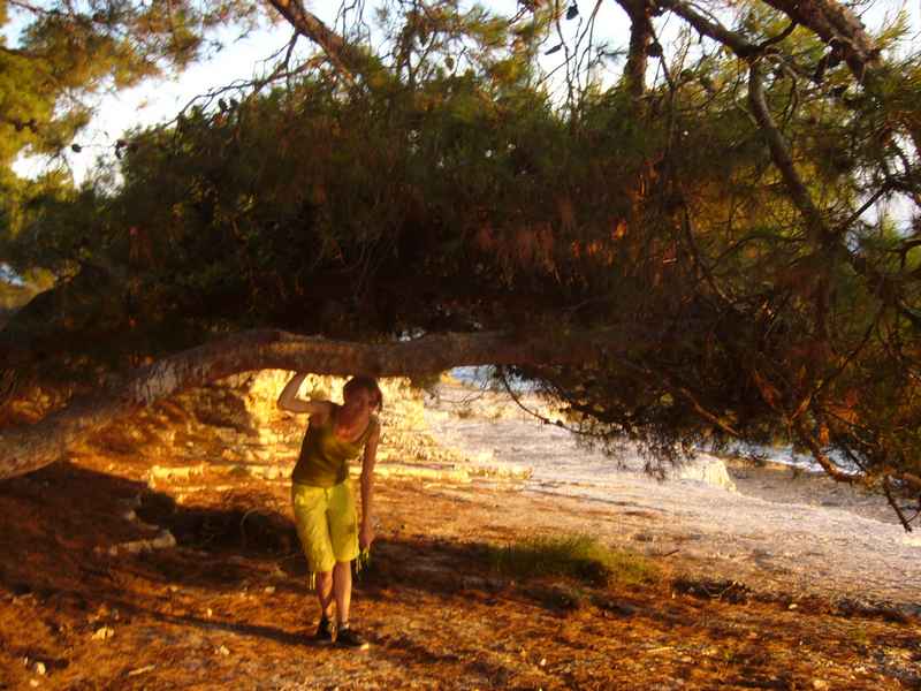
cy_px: 346
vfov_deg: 40.7
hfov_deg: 52.6
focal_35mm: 35
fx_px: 931
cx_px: 460
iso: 80
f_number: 2.8
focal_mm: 5.8
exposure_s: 1/60
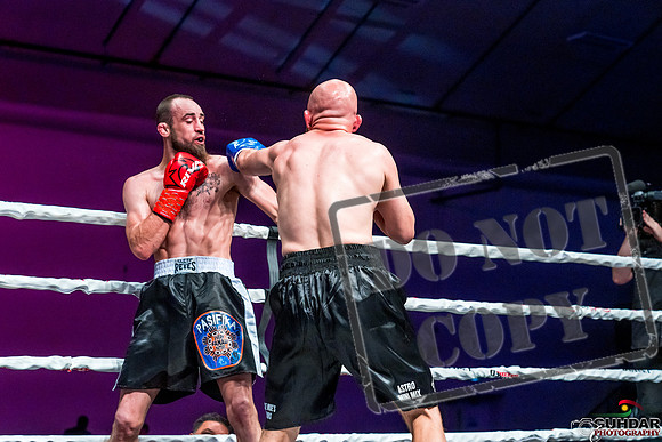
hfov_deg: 26.7
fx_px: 1394
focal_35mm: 76
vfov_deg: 18.0
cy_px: 220
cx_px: 347
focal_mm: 70
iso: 4000
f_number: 4
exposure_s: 1/1000
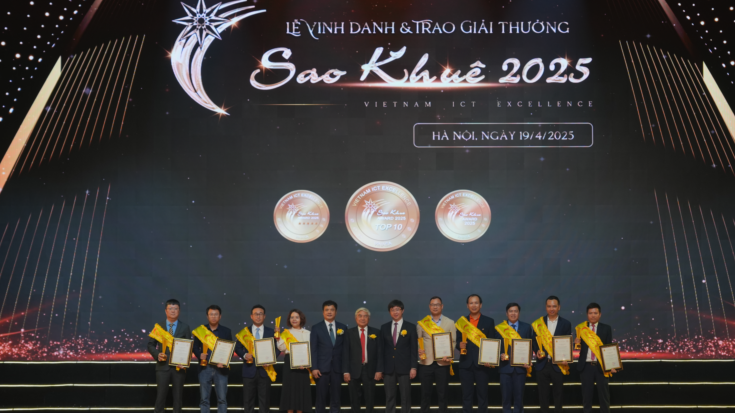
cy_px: 211
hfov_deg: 27.9
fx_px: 1481
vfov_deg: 15.9
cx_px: 370
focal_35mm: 76
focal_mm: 72
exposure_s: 1/160
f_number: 6.3
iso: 1000
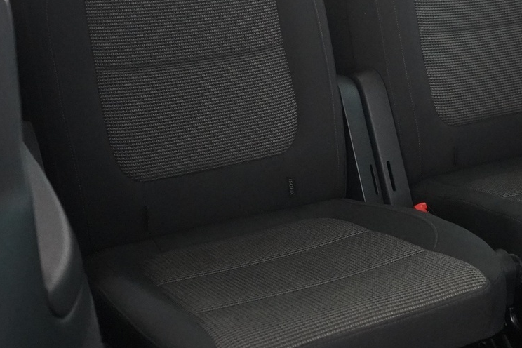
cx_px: 408
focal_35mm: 61
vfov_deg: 22.2
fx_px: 884
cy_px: 123
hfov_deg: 32.1
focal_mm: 28
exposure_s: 1/50
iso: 12800
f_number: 3.5
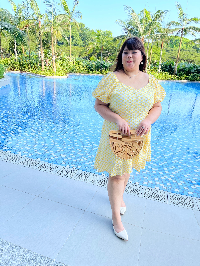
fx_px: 200
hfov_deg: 53.1
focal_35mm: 26
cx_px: 100
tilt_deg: -18.8
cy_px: 133
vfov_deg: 67.3
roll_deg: -4.2
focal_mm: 5.1
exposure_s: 1/521
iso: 32
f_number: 1.6
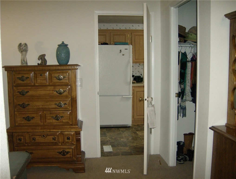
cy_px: 90
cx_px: 118
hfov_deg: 51.2
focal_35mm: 36
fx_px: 247
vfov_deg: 39.9
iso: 200
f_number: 2.8
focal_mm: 6
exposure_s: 1/60
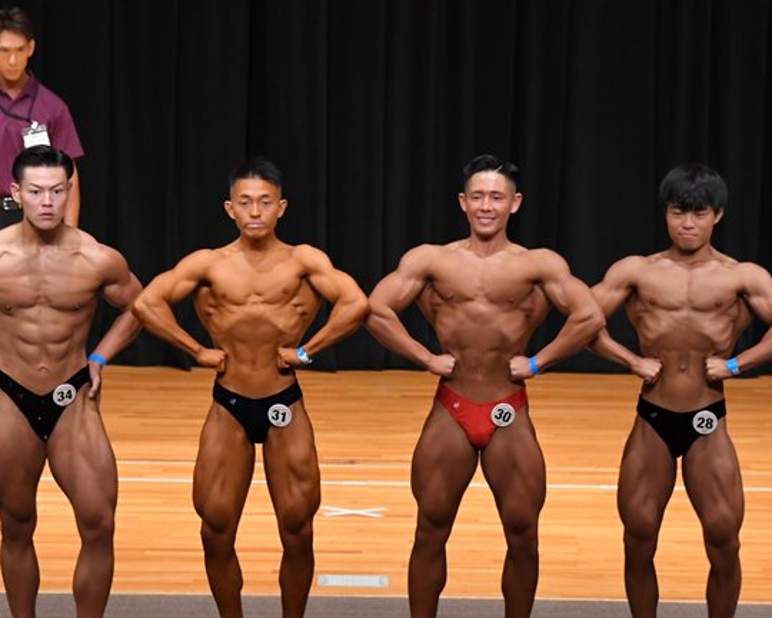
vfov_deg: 6.1
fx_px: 5758
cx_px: 350
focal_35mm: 252
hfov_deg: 7.7
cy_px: 366
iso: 4000
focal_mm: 125
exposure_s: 1/400
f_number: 5.6
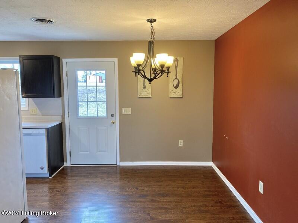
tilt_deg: -5.6
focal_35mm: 26
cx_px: 149
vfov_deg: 53.1
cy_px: 112
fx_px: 224
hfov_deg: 67.3
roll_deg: +0.3
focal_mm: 4.25
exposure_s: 1/60
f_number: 1.8
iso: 125
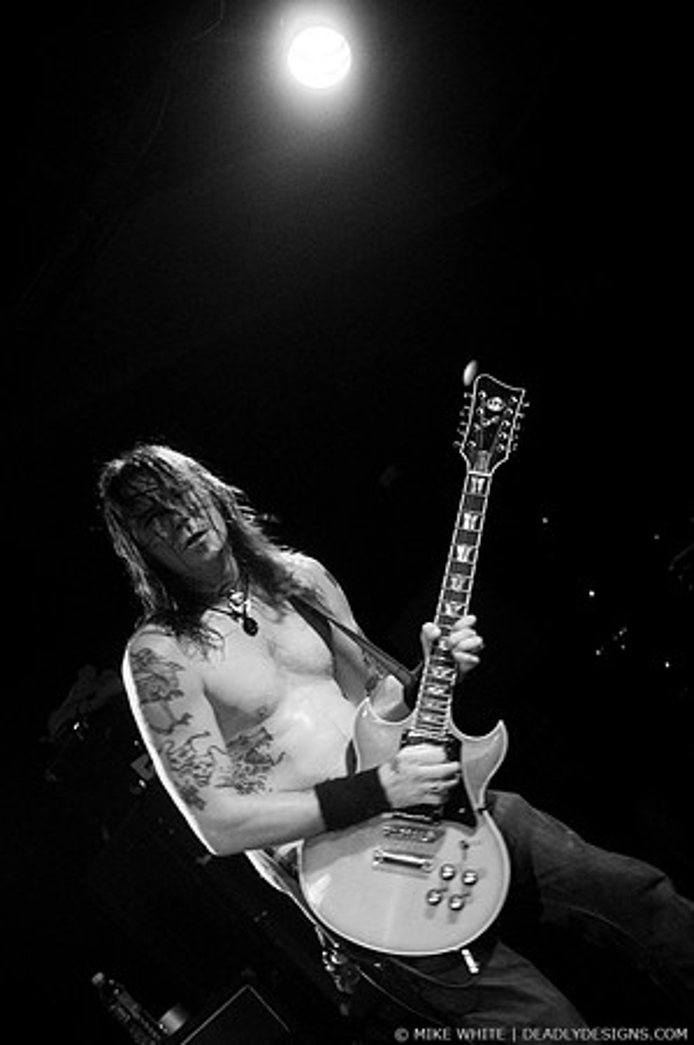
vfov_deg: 28.1
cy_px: 522
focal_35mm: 72
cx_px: 347
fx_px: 2087
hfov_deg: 18.9
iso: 800
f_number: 2.8
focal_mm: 48
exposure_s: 1/60
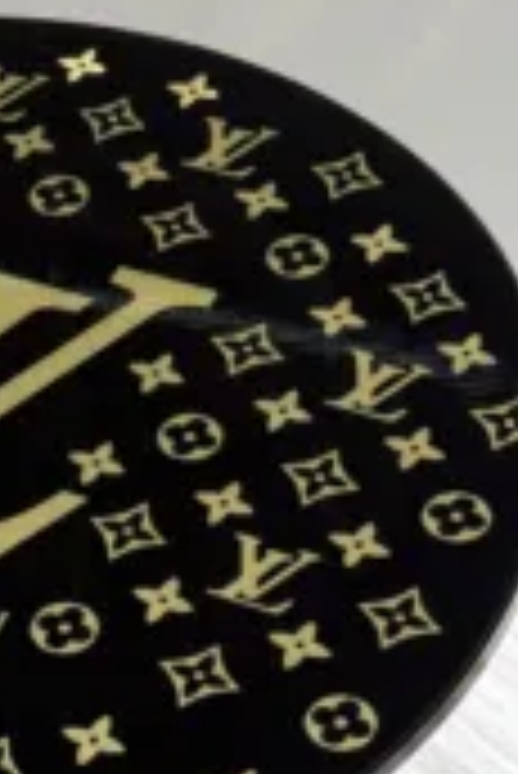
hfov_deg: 11.6
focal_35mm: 116
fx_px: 2498
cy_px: 693
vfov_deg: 17.4
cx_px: -99
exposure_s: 1/100
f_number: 1.78
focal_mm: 6.76
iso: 125
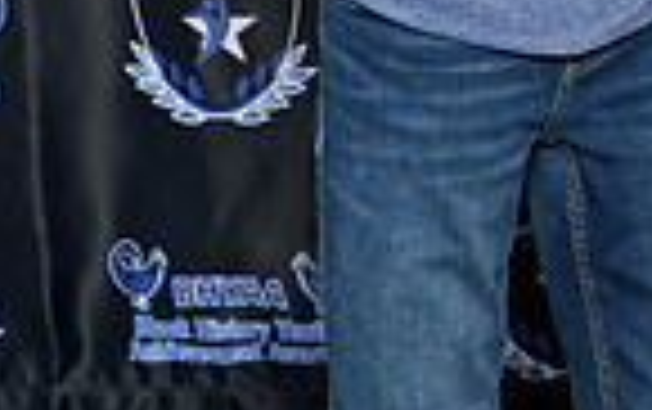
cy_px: -500
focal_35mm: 218
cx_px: 594
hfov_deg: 9.6
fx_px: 3878
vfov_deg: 5.8
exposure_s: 1/125
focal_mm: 69
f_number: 8
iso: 800
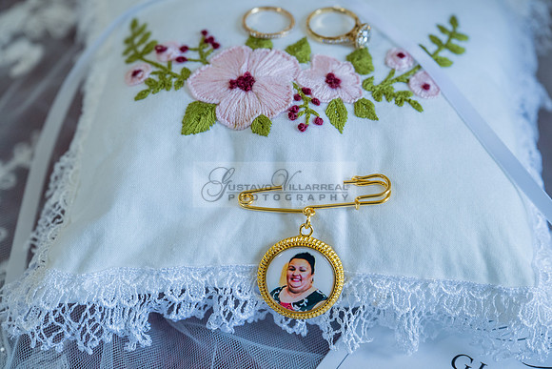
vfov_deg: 19.5
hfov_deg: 28.8
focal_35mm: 70
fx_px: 1074
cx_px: 276
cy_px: 184
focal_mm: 70
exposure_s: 1/320
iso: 640
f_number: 3.5
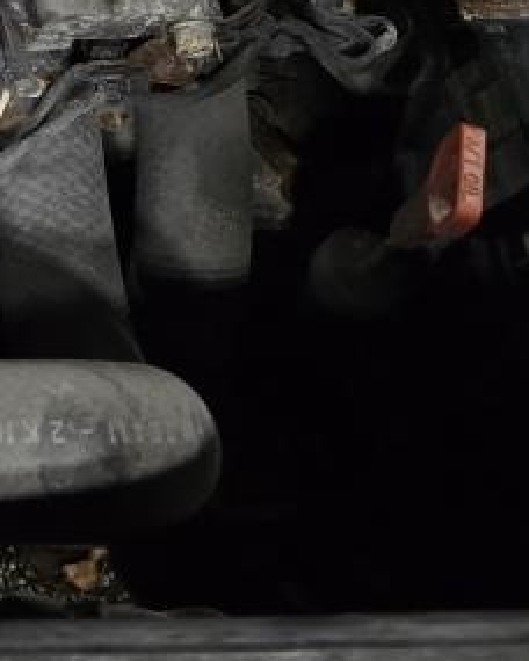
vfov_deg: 16.9
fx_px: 1977
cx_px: -445
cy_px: -383
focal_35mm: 101
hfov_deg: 13.5
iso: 1250
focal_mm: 6.3
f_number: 1.7
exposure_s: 1/60
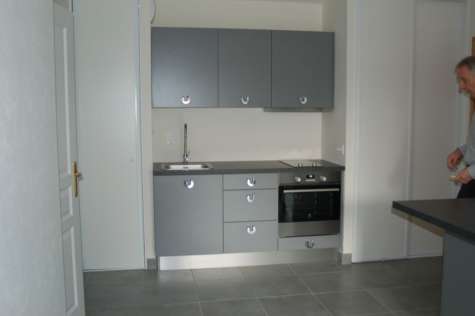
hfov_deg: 53.2
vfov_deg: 36.8
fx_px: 475
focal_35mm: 36
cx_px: 238
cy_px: 158
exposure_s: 1/60
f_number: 4
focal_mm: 24
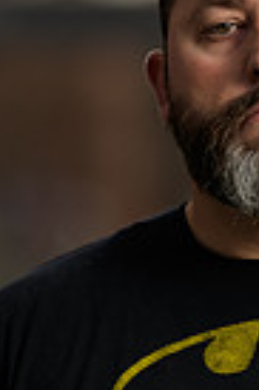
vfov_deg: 4.6
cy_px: 228
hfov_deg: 3.1
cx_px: 327
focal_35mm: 445
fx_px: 4814
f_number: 2
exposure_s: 1/250
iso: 200
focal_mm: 135
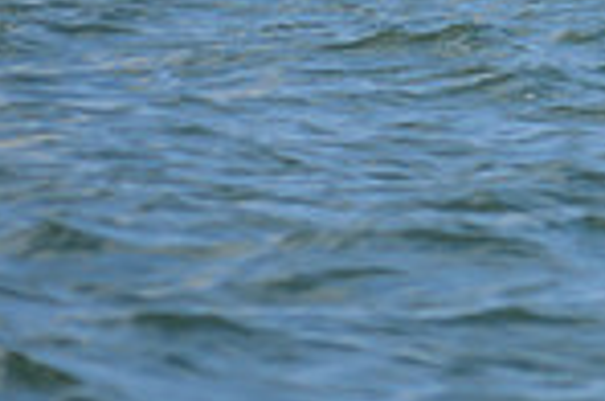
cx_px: 940
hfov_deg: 3.2
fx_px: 10867
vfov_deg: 2.1
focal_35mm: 648
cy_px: -331
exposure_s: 1/640
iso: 100
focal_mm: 110
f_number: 6.3
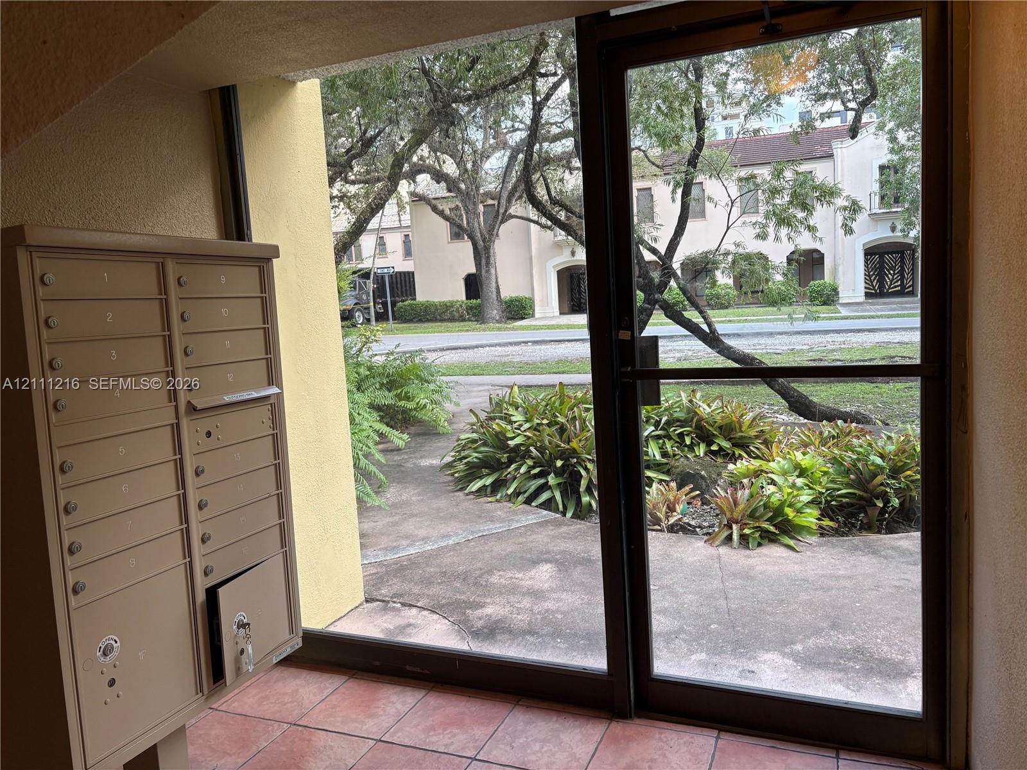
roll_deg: +3.9
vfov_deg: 53.1
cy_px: 385
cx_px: 514
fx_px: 771
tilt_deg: -6.5
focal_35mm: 26
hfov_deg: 67.3
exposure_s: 1/60
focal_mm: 5.96
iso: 80
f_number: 1.6
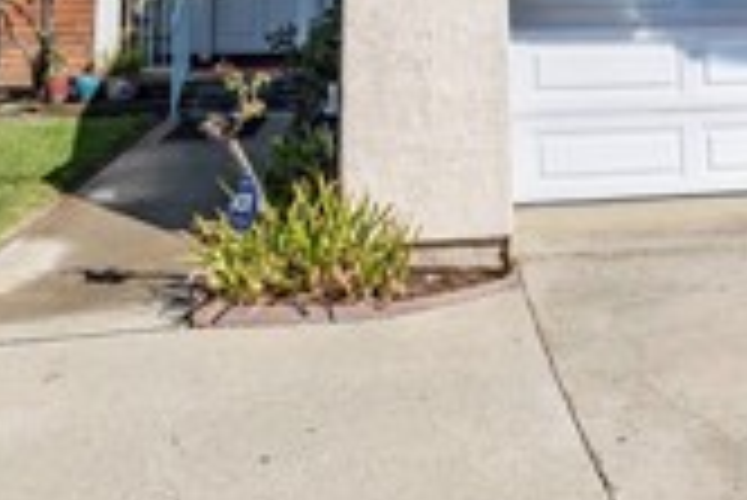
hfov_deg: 35.5
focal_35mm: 54
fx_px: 1121
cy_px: -142
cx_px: 612
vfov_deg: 22.6
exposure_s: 1/1600
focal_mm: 14
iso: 200
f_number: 5.6
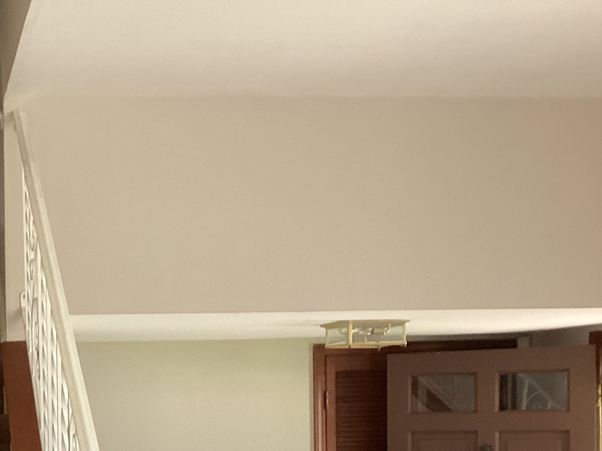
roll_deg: +2.3
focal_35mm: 64
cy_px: 463
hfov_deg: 28.3
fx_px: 1113
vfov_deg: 22.0
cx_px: -6
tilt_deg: -4.2
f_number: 2.4
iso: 200
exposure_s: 1/60
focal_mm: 3.3
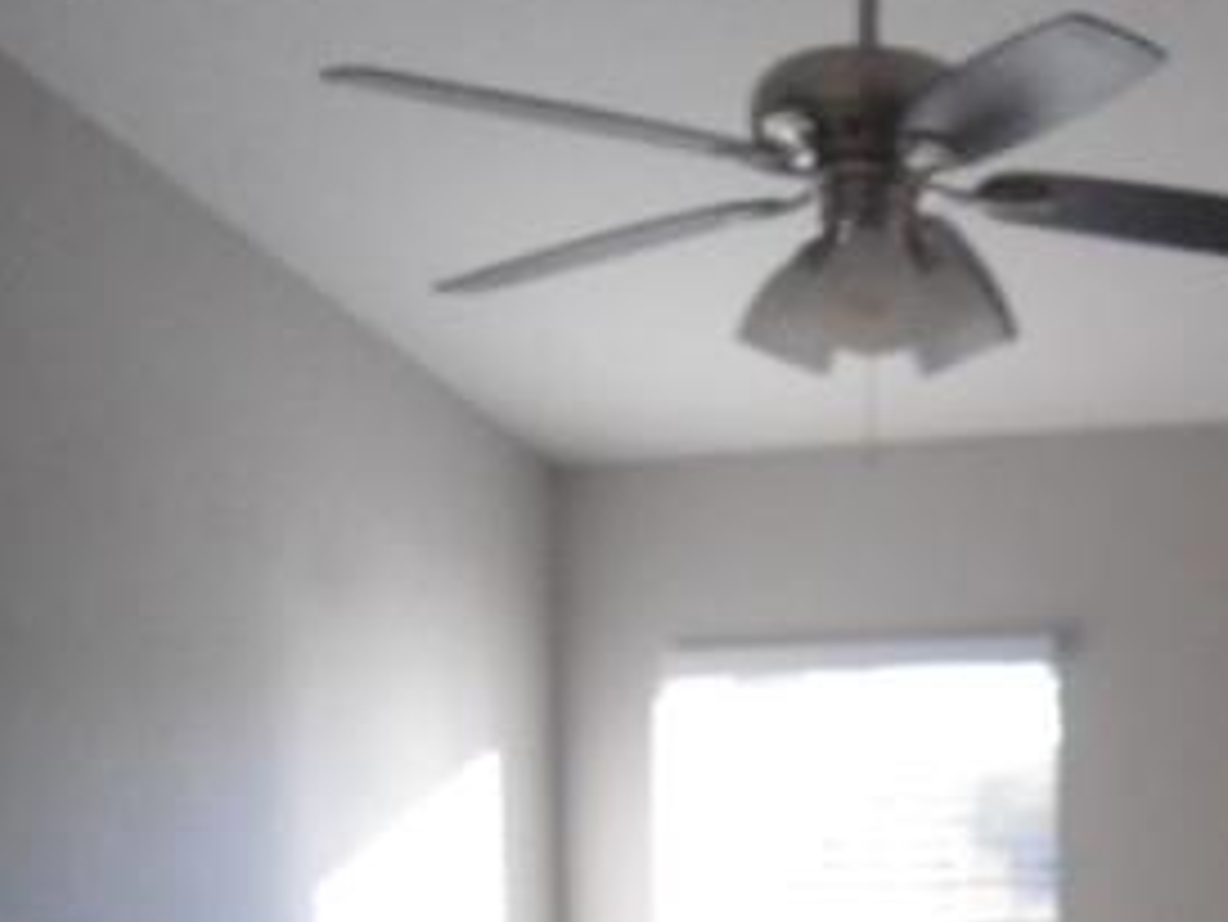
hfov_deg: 29.4
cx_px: 1255
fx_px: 2165
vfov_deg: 22.5
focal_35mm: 61
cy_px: 1048
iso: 400
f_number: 2.8
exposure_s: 1/125
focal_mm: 4.7
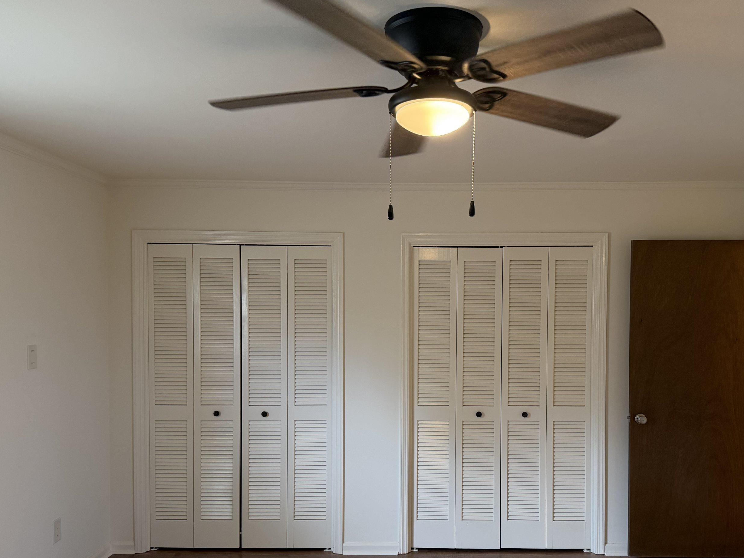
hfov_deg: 59.8
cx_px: 420
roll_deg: -0.3
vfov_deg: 46.5
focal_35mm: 30
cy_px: 333
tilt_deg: -1.7
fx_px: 645
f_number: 1.78
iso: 400
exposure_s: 1/120
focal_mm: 6.76
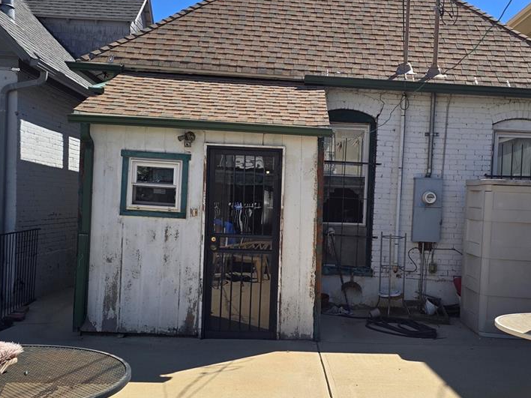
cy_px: 224
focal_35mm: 39
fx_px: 598
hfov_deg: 47.8
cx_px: 295
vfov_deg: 36.8
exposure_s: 1/690
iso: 12
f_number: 1.7
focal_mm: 6.3
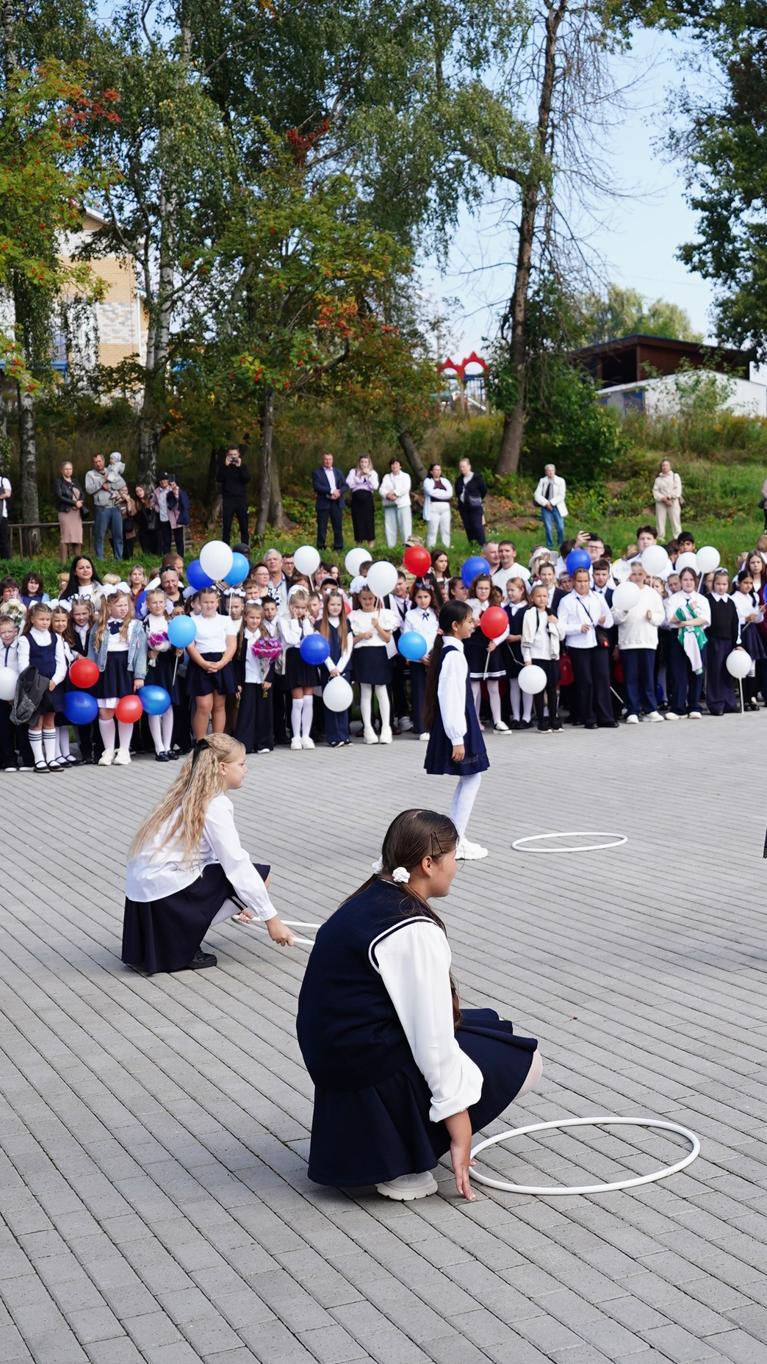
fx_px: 1880
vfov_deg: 39.8
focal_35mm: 52
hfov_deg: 22.2
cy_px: 588
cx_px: 766
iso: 125
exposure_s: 1/1000
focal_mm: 24
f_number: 2.8
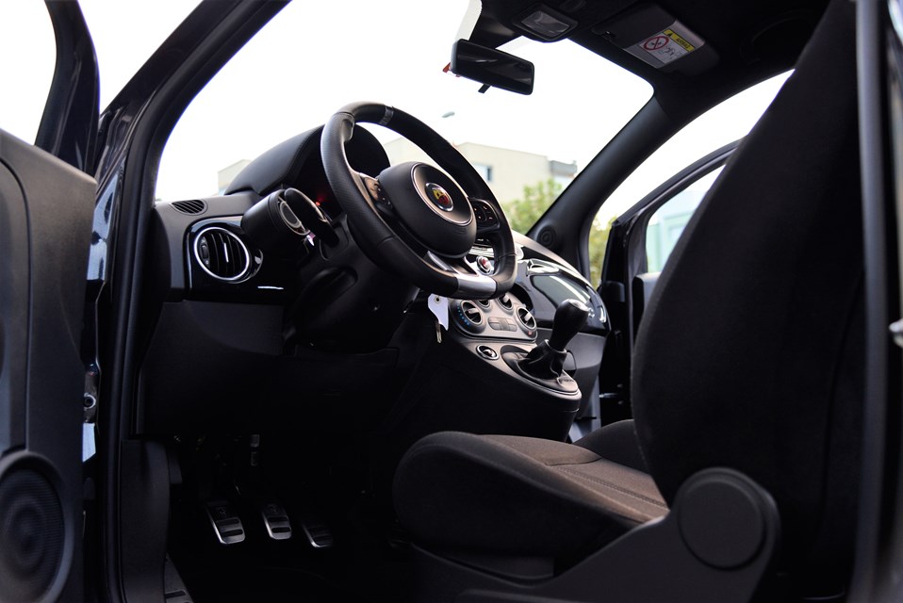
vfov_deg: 35.1
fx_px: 954
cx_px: 452
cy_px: 302
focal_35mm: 38
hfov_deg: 50.7
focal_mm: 38
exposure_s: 1/25
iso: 1000
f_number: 4
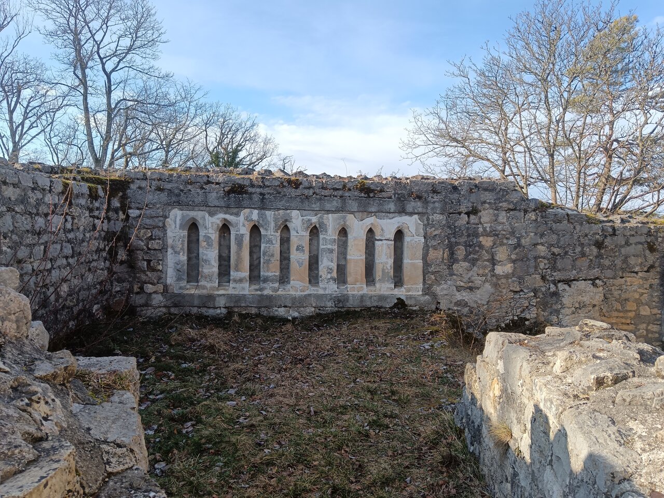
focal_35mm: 27
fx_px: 518
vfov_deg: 51.4
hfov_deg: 65.3
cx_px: 332
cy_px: 249
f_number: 1.9
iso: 100
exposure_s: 1/462
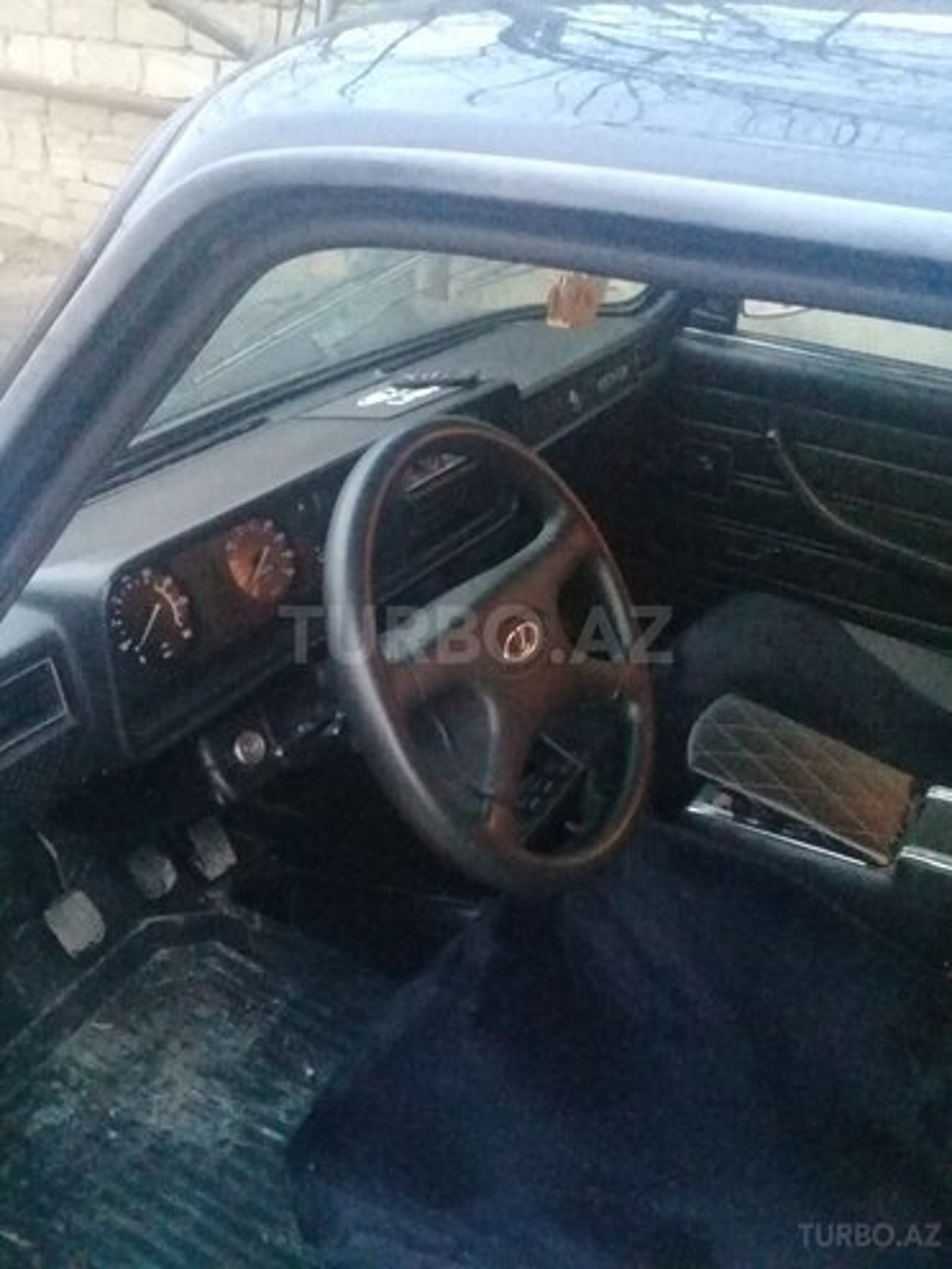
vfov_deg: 58.4
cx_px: 476
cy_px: 634
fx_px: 1137
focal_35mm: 31
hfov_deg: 45.4
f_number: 2.2
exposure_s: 1/17
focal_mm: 3.3
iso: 1250
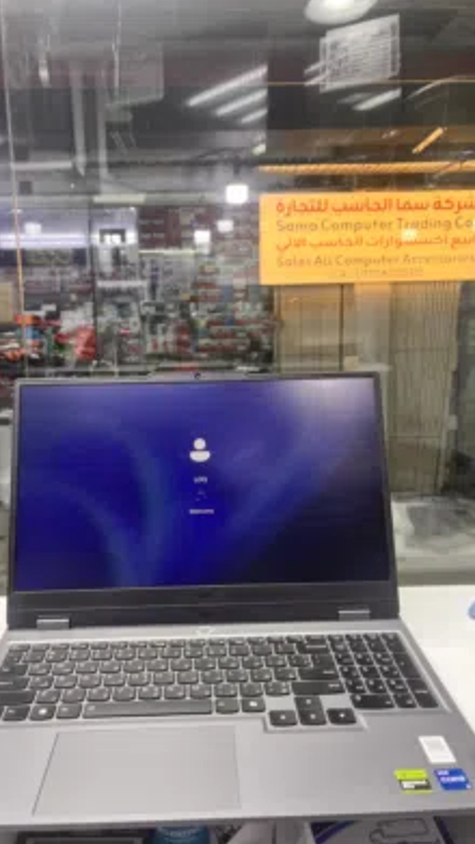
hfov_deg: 40.1
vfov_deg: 66.1
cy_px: 423
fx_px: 649
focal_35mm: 29
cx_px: 212
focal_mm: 5.1
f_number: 1.6
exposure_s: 1/120
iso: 50
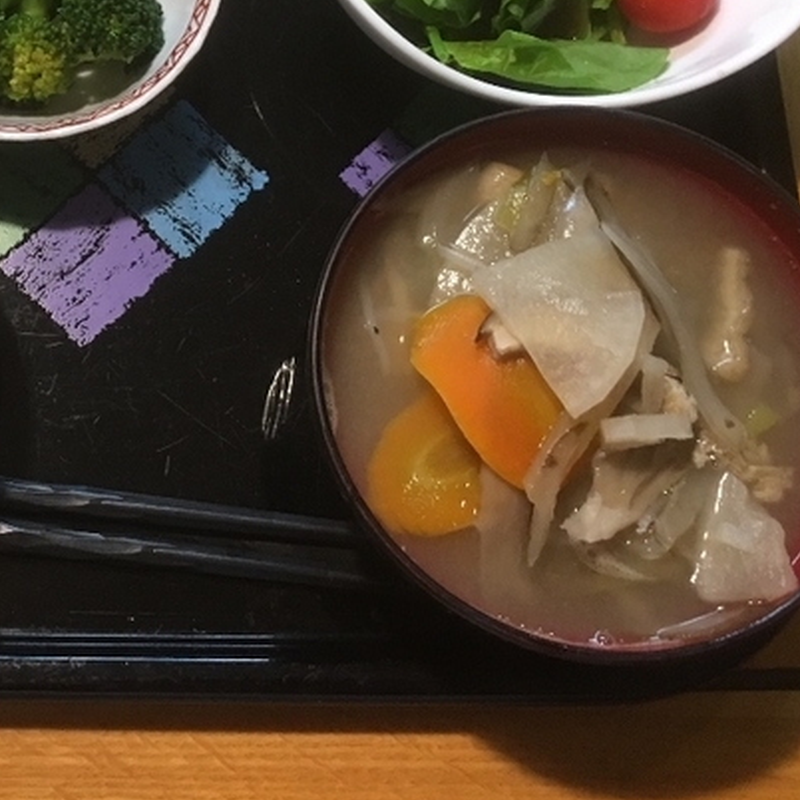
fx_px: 1333
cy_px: 221
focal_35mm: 51
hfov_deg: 32.1
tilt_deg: -71.5
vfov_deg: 32.9
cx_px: 113
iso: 100
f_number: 2.2
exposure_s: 1/10
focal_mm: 4.15
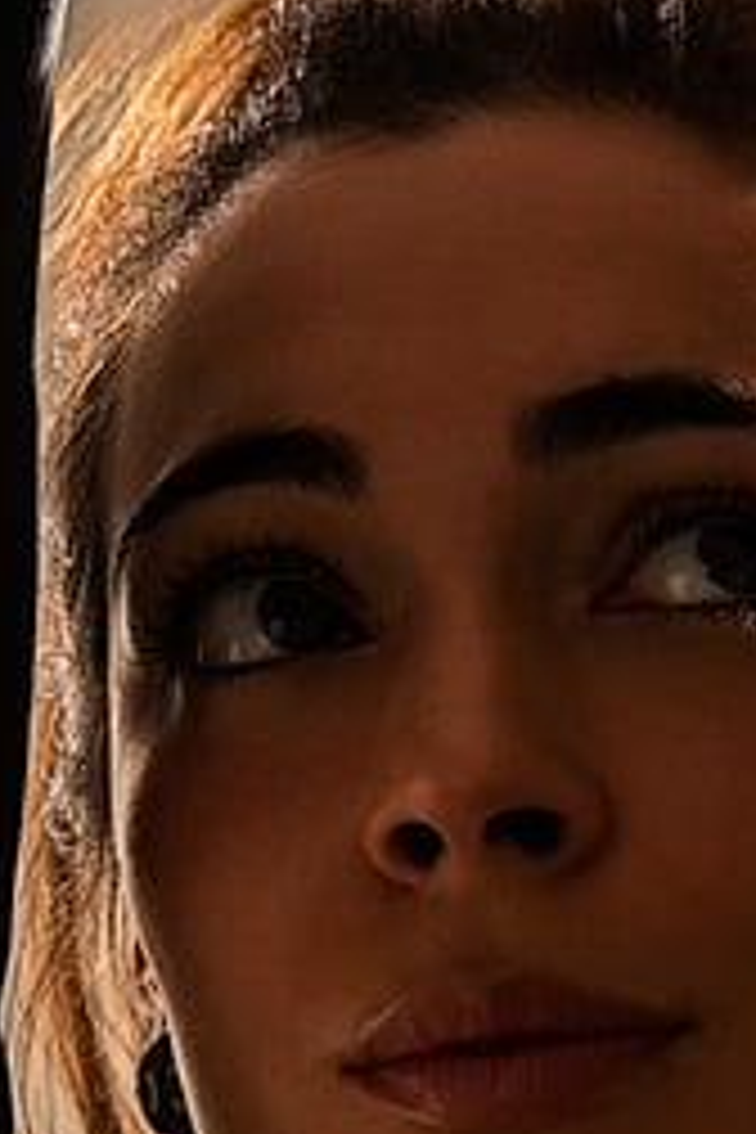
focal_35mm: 472
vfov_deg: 4.4
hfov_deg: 2.9
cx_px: 774
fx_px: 14867
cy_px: 1274
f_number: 2.8
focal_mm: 62
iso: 50
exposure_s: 1/250
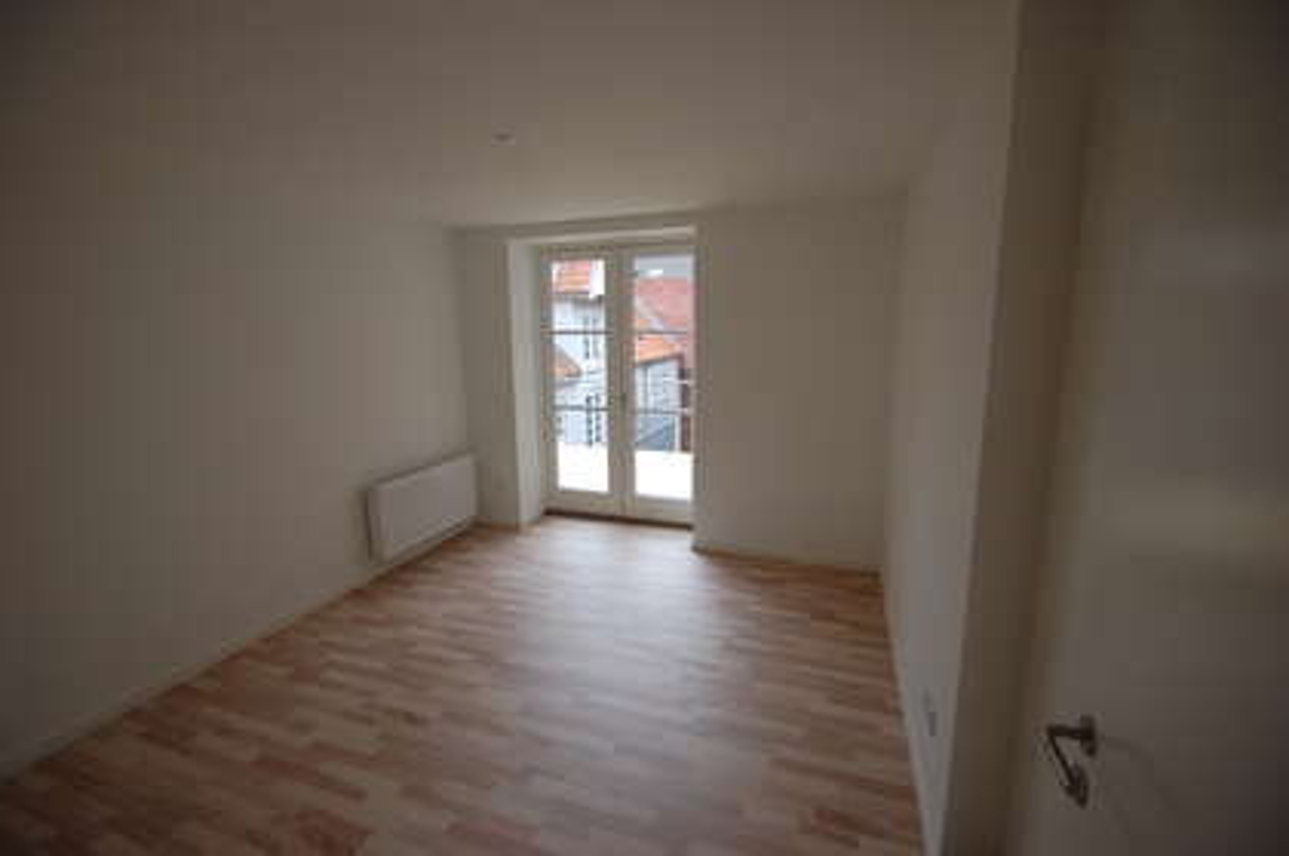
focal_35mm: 15
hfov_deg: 100.5
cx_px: 644
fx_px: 536
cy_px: 428
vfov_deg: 77.2
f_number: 3.5
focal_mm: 10
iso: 200
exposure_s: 1/100
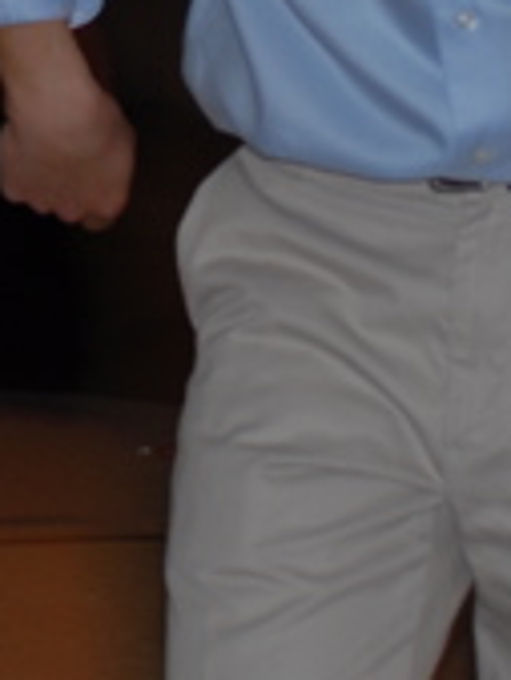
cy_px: -215
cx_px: -298
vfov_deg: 7.2
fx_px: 5367
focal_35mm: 273
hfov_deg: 5.4
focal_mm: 40
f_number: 2.8
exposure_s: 1/8
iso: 100
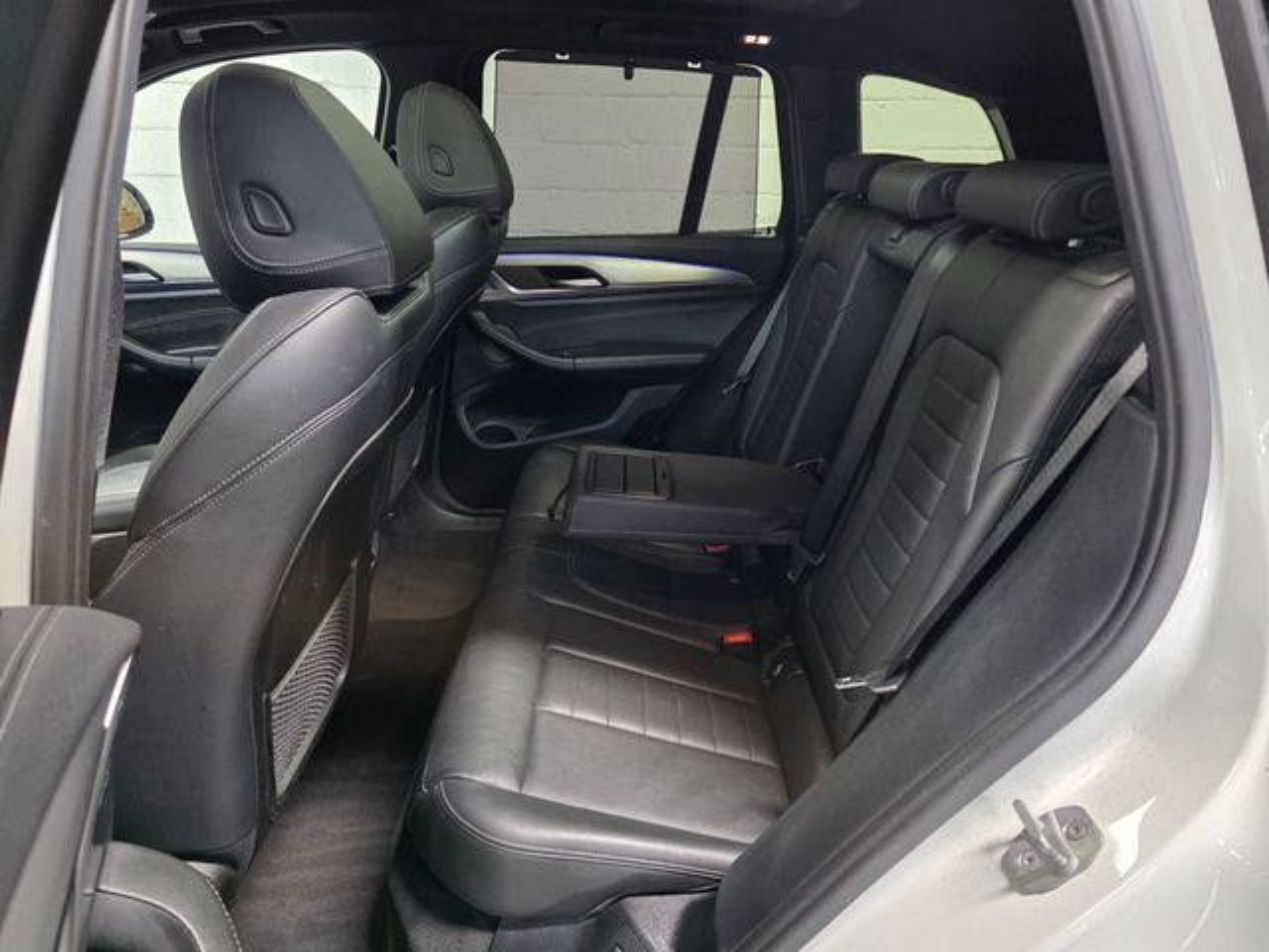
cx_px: 634
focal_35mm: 23
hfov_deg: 73.9
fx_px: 843
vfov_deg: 58.9
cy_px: 476
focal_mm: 6.3
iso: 800
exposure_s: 1/120
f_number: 1.7
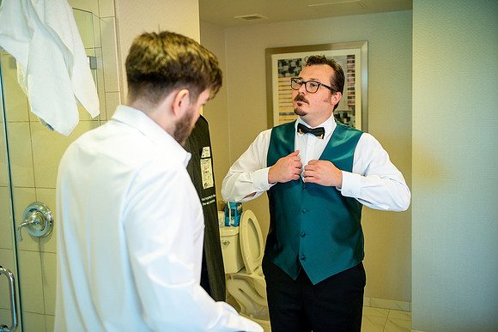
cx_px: 249
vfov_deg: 35.1
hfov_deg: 50.7
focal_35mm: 38
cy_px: 166
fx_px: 526
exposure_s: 1/125
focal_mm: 38
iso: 1250
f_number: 2.8
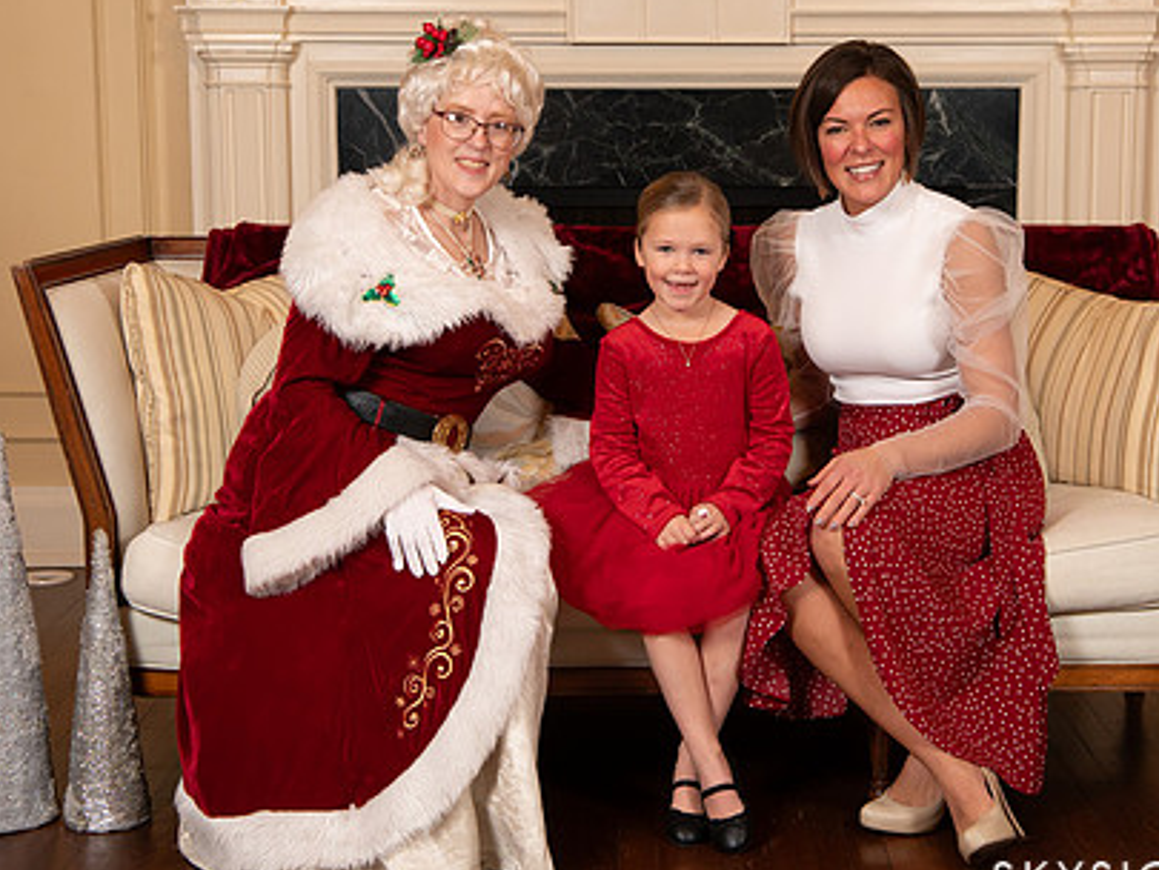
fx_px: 2512
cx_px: 676
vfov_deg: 19.6
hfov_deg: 25.9
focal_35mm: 75
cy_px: 392
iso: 1600
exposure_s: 1/200
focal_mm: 48
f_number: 5
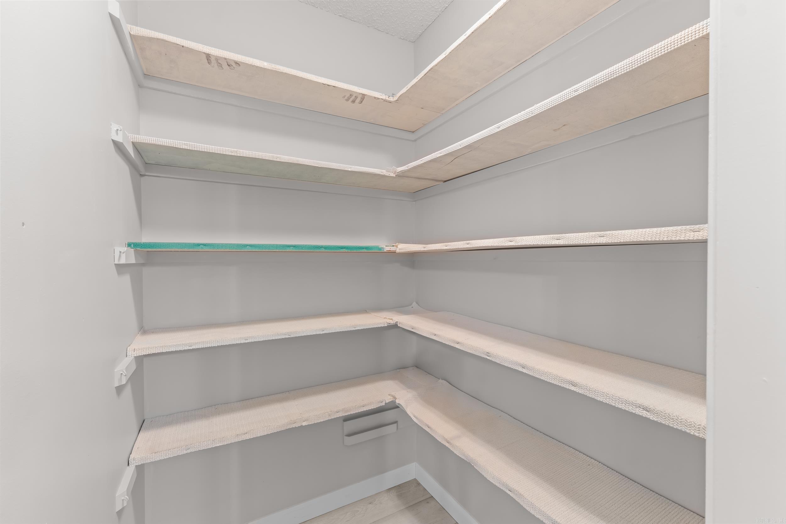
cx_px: 393
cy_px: 262
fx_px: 327
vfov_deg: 77.3
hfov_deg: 100.4
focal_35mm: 15
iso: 200
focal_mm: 10
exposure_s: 1.6
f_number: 9
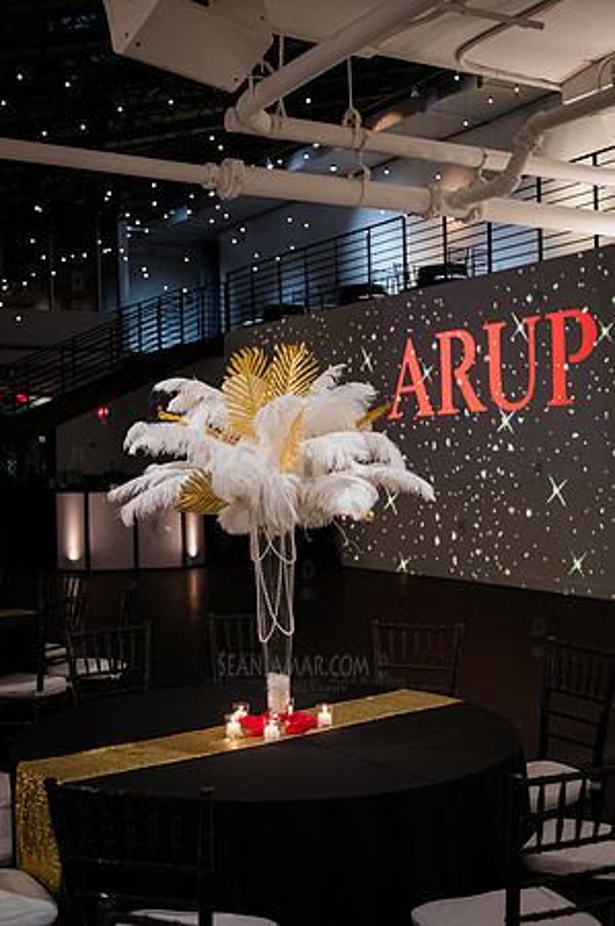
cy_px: 463
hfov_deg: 31.1
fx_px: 1104
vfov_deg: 45.5
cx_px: 308
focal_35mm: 43
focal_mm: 43
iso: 12800
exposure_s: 1/250
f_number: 4
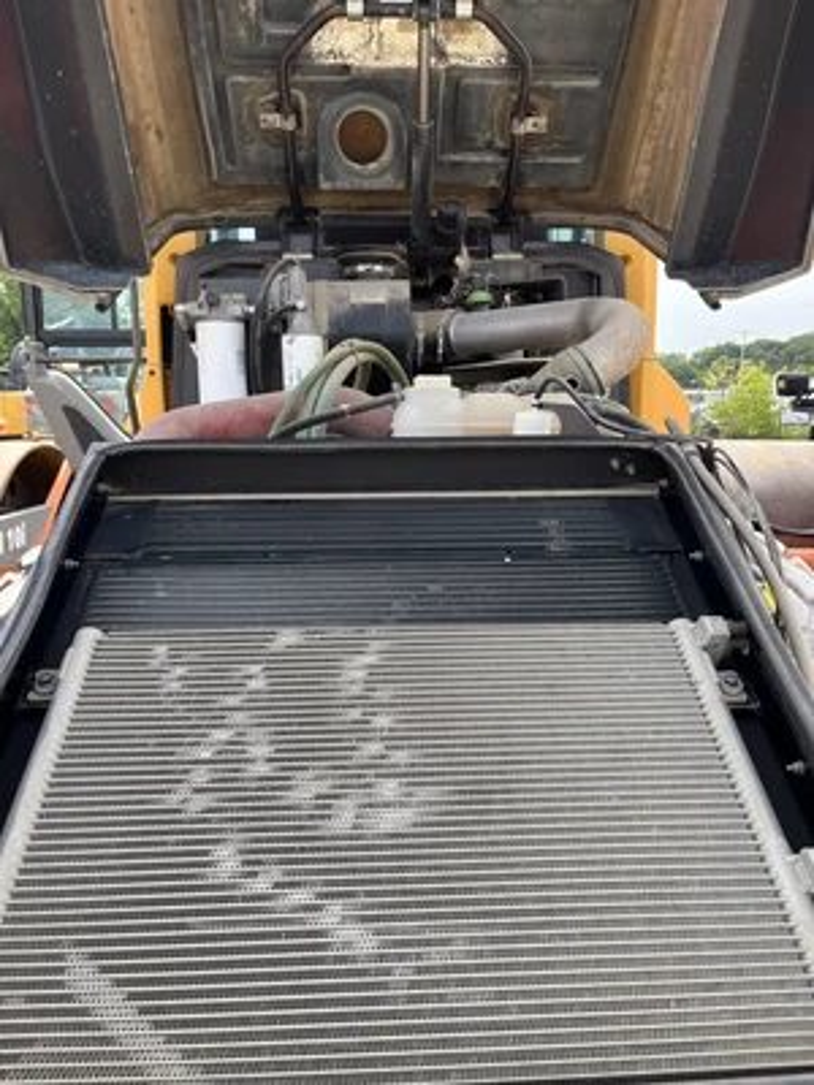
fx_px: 815
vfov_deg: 67.3
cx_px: 407
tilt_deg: -10.4
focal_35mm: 26
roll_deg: -0.9
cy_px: 542
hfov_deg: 53.1
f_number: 1.6
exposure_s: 1/777
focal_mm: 5.1
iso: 50
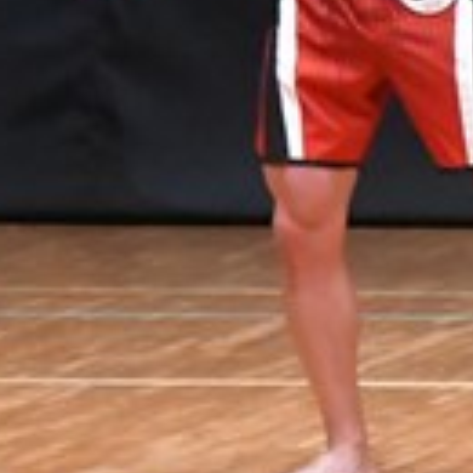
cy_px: 65
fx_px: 14671
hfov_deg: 1.8
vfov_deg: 1.8
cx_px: 1359
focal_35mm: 949
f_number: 5.6
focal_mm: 125
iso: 8000
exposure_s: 1/400
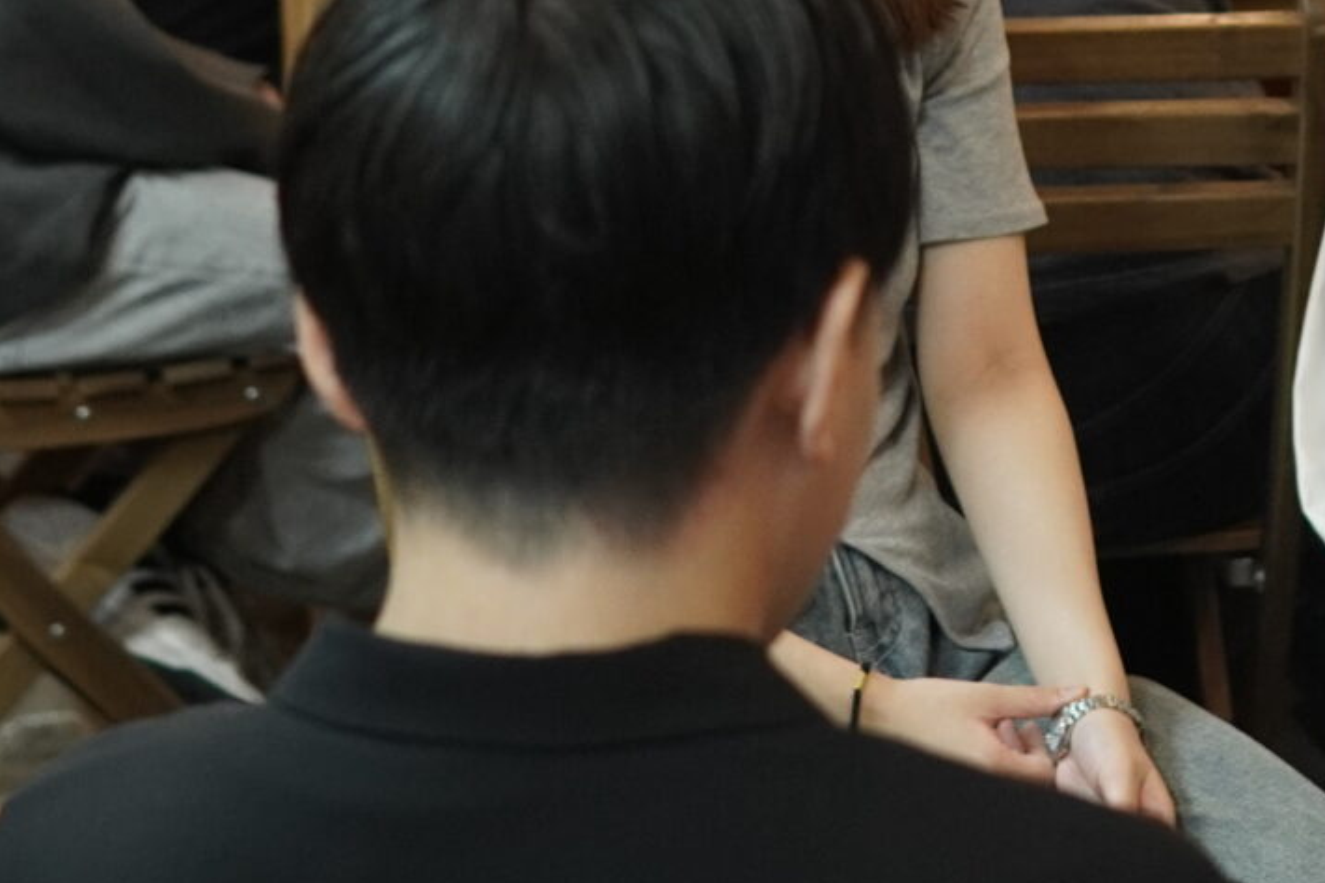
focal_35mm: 162
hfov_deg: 12.5
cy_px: -215
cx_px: 1310
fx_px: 5962
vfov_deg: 8.4
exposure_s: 1/160
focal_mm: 30
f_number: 2.2
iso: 800
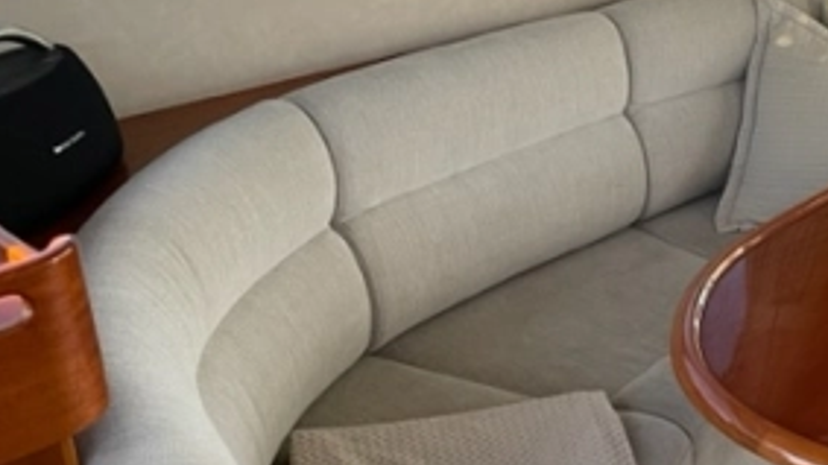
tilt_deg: -27.8
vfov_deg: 21.8
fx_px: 1207
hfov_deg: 35.9
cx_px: 720
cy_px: 285
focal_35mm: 55
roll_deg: -2.7
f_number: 1.6
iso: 200
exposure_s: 1/60
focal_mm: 5.1
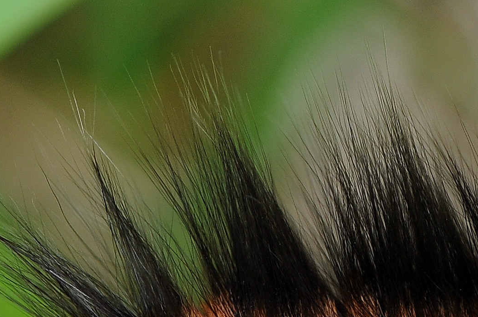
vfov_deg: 2.1
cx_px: 738
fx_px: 8579
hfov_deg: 3.2
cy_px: 431
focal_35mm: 647
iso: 200
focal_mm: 105
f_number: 6.3
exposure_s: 1/160
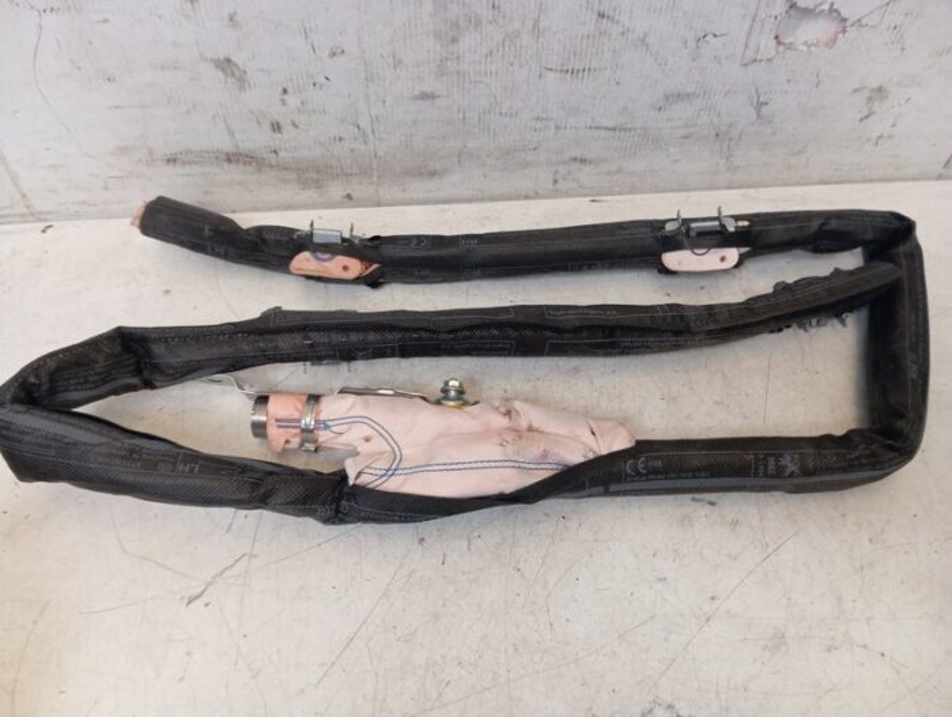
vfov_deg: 49.9
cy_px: 358
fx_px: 771
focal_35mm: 28
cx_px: 476
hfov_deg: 63.4
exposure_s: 1/33.3
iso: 549
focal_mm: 4.22
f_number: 1.8
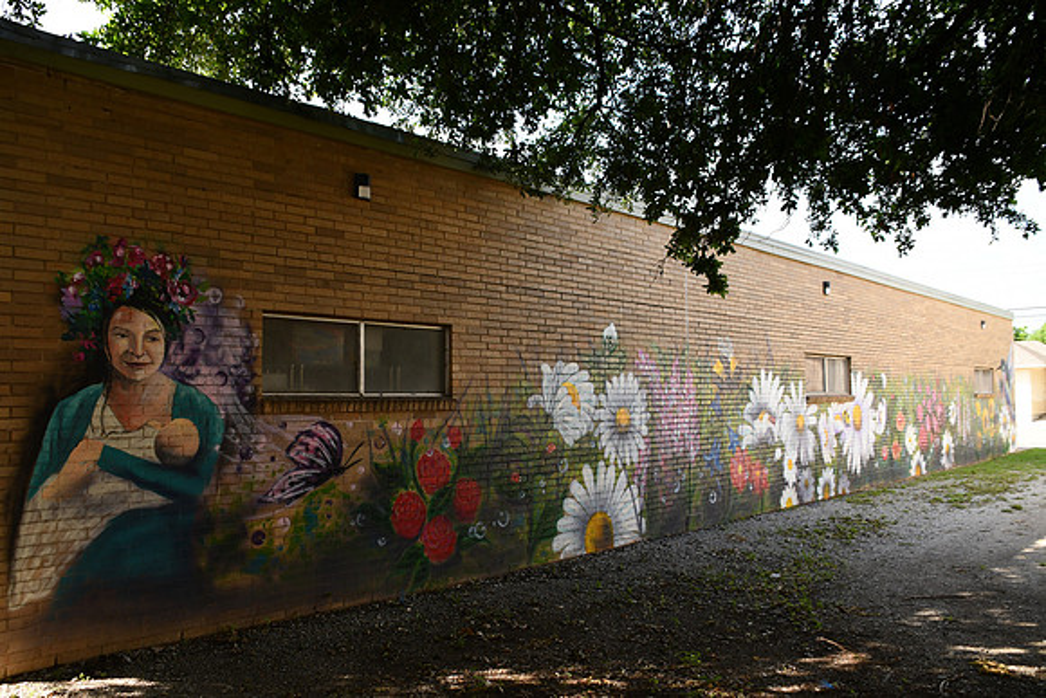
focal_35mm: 27
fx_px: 785
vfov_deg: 48.0
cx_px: 523
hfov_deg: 67.4
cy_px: 349
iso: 250
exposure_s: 1/250
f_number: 5.6
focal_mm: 18
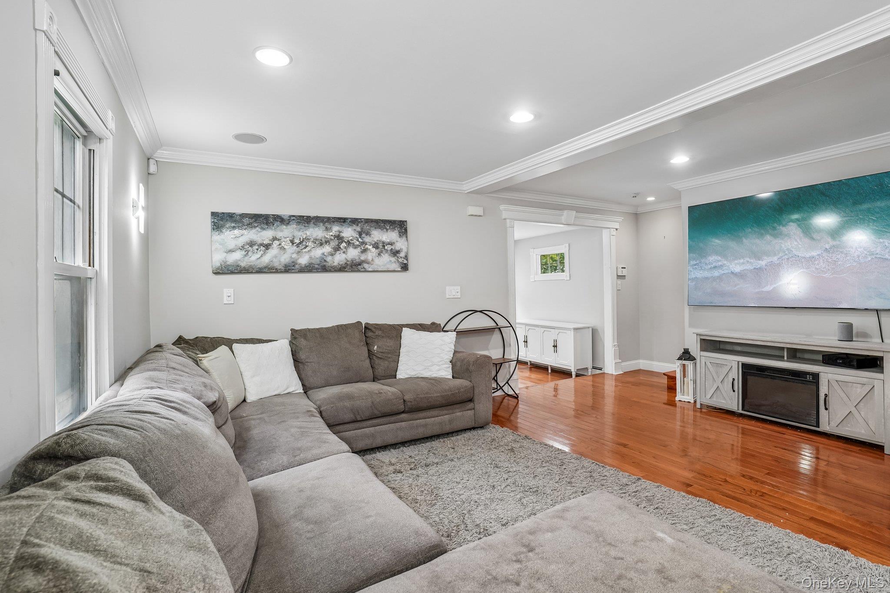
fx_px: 395
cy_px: 296
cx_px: 445
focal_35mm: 16
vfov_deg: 73.7
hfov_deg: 96.7
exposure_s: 1/15
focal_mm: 16
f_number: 8
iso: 500
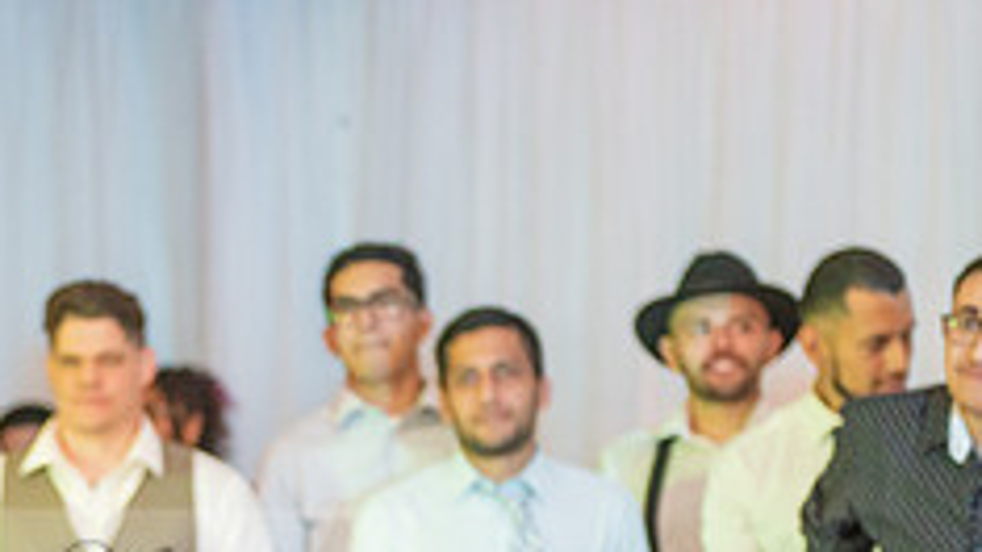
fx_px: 4035
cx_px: 63
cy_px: 608
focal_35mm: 155
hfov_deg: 13.7
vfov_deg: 7.8
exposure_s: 1/160
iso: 1000
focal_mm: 60
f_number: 2.8
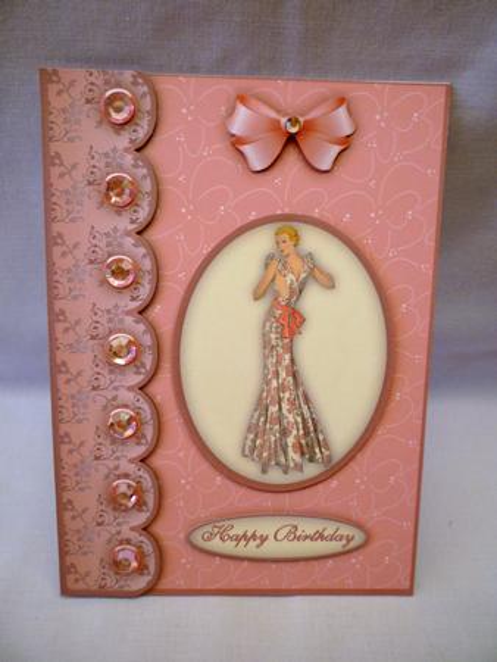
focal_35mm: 29
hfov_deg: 48.3
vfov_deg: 61.6
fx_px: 555
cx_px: 248
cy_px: 331
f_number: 3.3
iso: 160
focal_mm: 5.2
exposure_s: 1/30
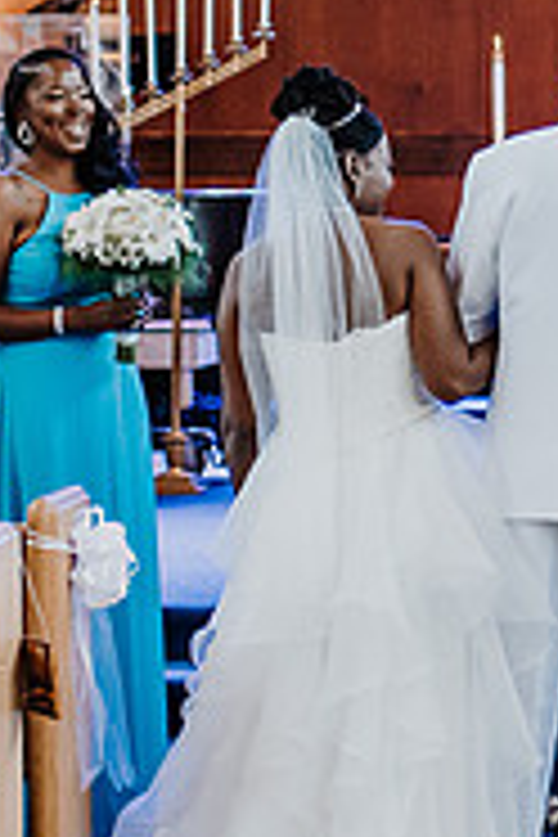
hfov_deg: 7.5
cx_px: 501
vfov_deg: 11.2
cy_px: 173
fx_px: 4254
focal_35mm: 183
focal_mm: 35
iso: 1400
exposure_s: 1/640
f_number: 2.2
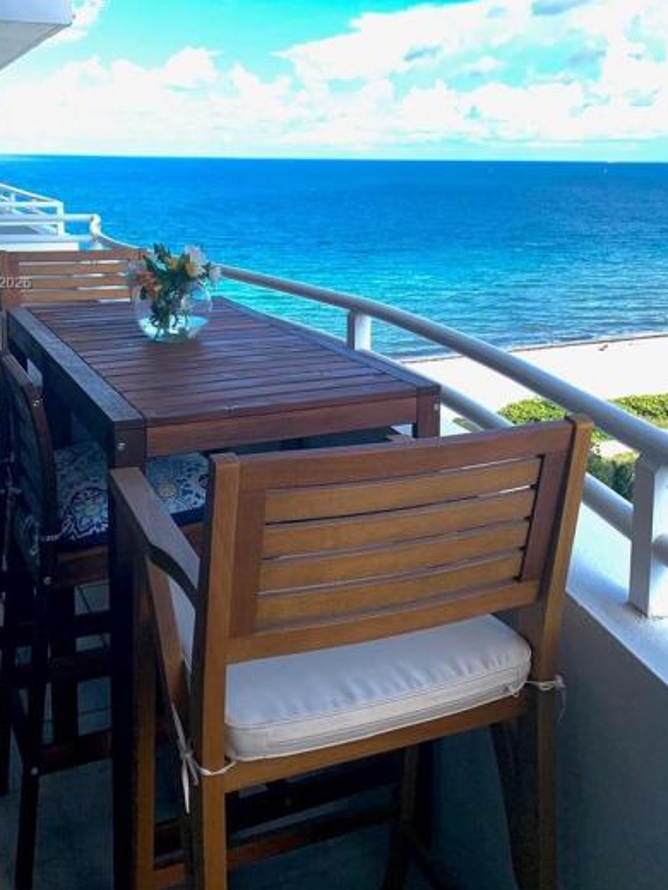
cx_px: 303
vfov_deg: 50.3
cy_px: 284
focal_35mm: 36
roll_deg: -0.8
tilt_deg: -6.7
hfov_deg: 39.6
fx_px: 926
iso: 25
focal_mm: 4.25
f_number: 1.8
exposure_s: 1/1661
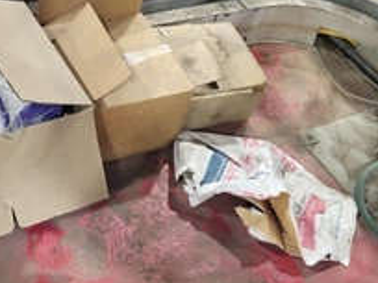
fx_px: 557
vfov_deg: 28.5
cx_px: 54
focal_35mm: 51
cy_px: 124
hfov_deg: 35.7
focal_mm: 5.4
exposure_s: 1/40
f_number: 1.8
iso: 200
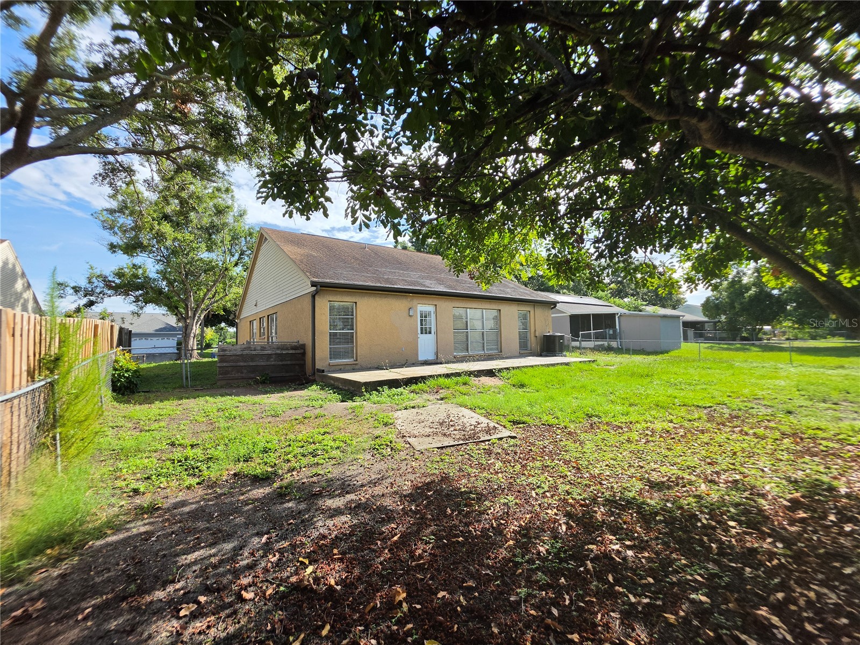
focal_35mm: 13
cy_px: 322
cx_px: 430
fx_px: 323
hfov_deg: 106.2
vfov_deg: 89.9
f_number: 1.9
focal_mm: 2.2
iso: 32
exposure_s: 1/1297
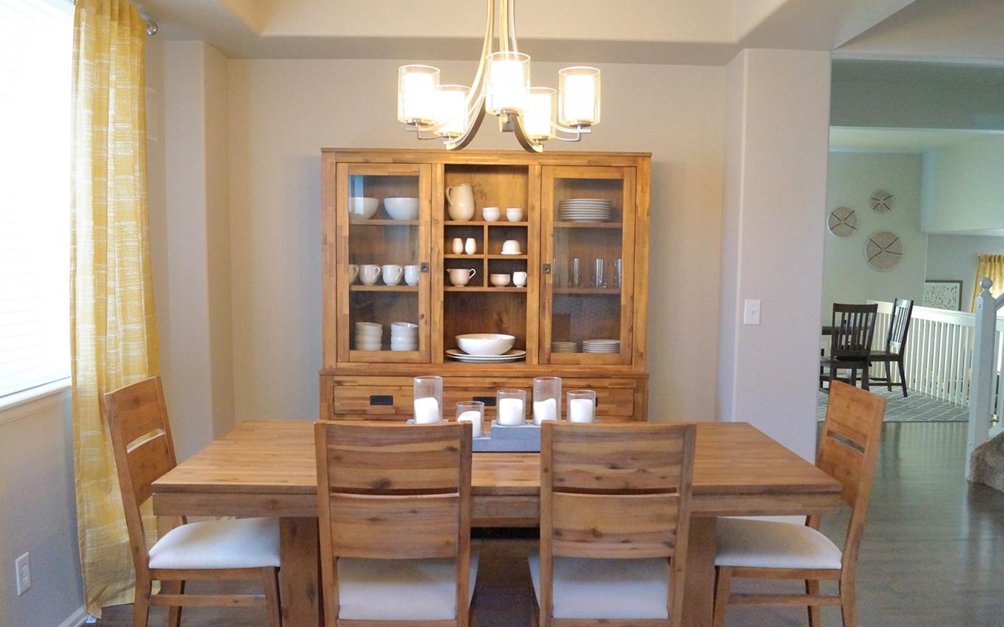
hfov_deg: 61.2
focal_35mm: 31
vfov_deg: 40.5
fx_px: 848
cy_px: 345
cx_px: 537
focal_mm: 18
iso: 2500
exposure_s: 1/161
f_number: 4
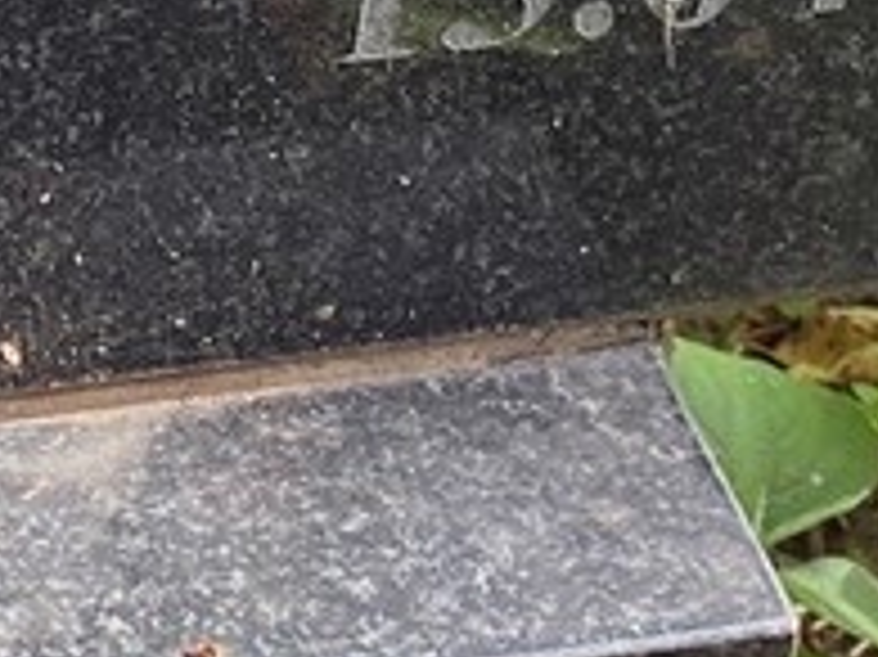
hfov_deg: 10.3
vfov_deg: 7.6
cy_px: -351
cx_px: 342
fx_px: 4867
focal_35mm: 192
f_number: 1.8
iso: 32
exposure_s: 1/133
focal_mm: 4.25
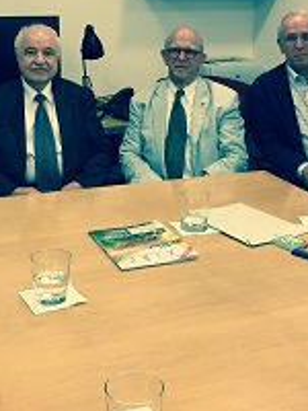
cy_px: 115
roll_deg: -0.4
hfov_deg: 25.2
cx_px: 146
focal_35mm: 58
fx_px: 688
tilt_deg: -10.0
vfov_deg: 32.7
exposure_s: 1/30
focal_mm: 4.15
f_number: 2.2
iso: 125
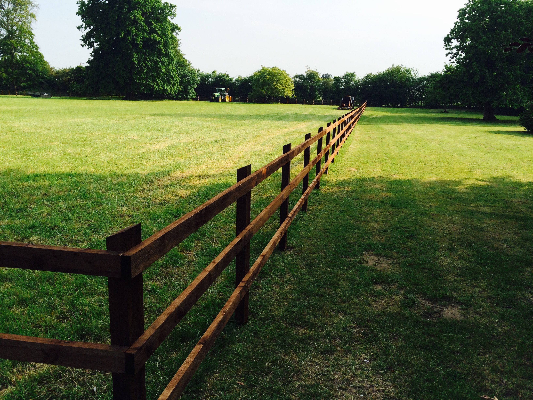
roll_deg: -2.8
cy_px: 200
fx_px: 447
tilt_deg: -12.7
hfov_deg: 61.7
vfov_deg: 48.2
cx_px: 266
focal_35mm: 29
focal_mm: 4.15
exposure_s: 1/1053
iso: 32
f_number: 2.2
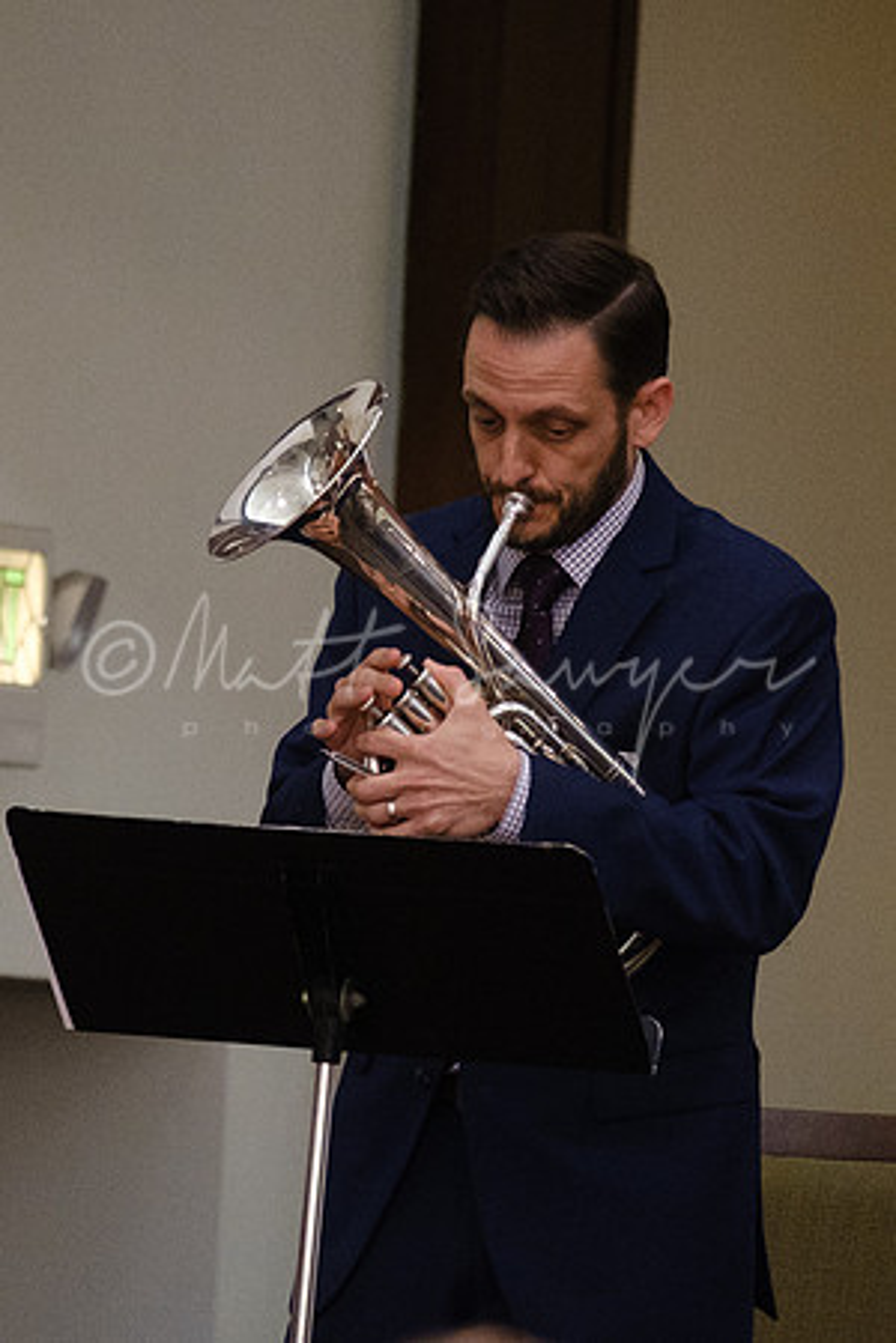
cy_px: 719
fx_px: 9919
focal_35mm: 266
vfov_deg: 7.8
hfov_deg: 5.2
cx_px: 10
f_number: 2.8
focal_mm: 66
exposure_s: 1/125
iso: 1600
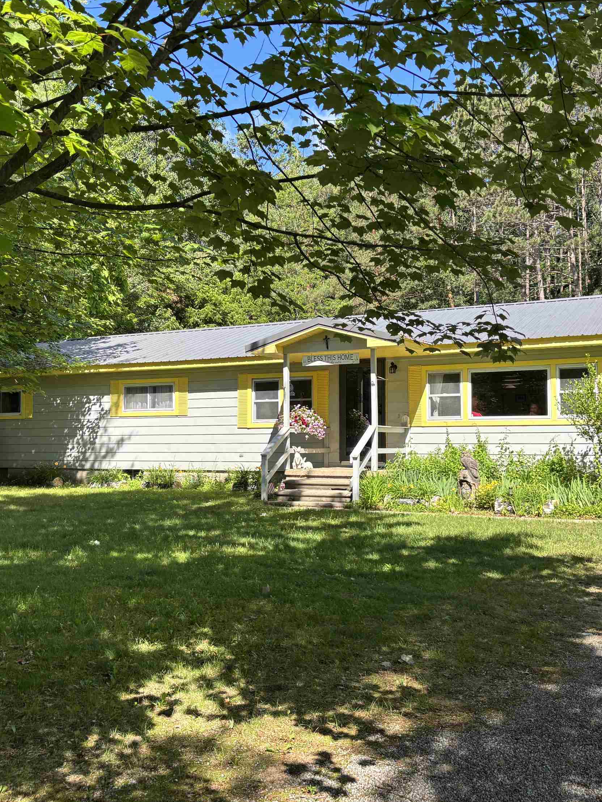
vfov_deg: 51.4
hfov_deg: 39.6
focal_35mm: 36
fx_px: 835
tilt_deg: +1.5
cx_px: 278
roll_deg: +0.2
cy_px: 407
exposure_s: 1/988
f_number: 1.6
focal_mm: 5.96
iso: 50
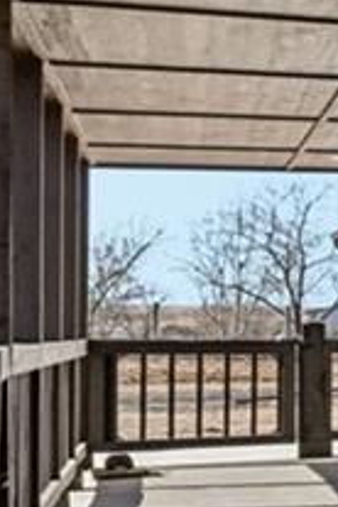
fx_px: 1521
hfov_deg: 6.5
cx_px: 1656
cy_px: 306
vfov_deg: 18.9
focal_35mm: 108
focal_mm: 14
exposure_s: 1/40
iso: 64
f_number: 10
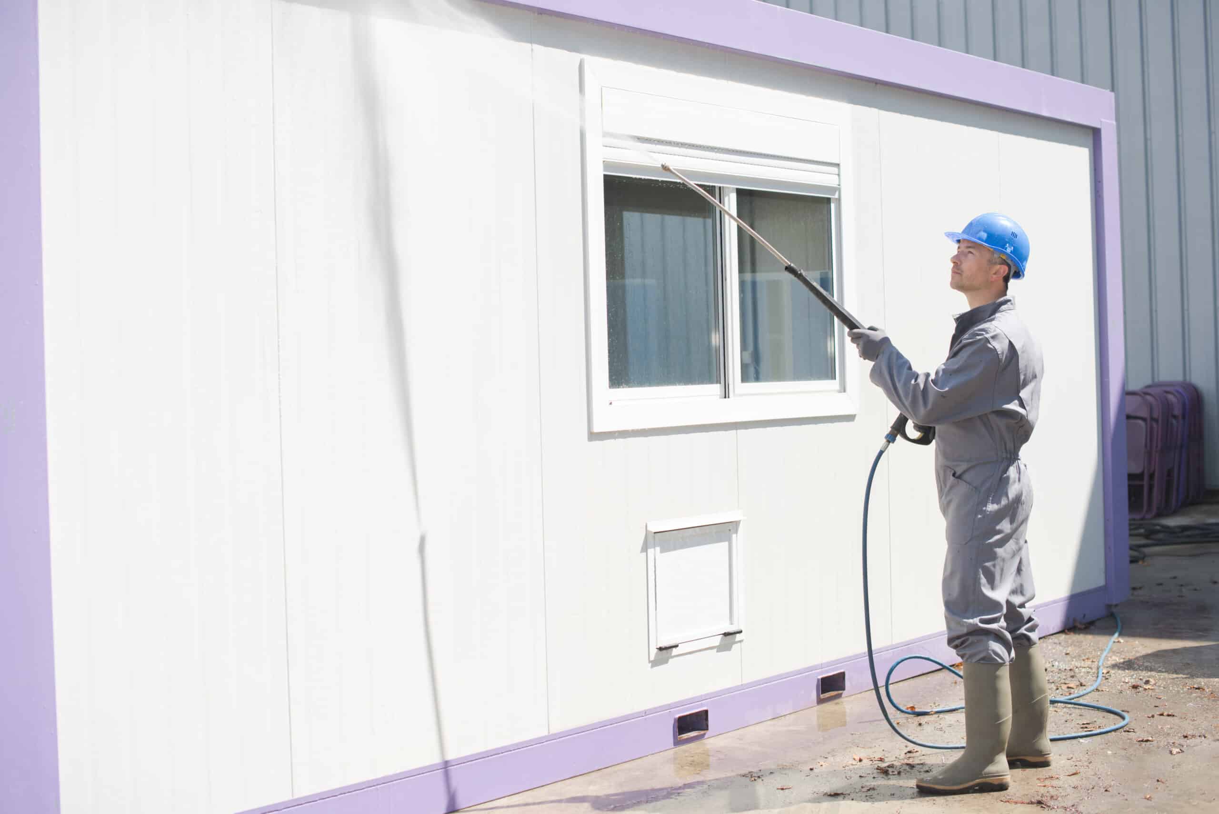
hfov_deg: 39.6
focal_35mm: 50
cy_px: 407
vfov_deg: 27.0
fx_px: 1694
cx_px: 610
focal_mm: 50
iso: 64
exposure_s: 1/640
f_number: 3.5
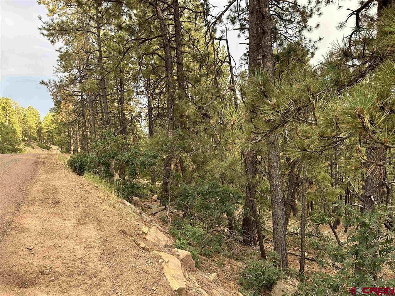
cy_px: 148
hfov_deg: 71.6
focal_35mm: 24
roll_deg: +2.7
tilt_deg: -3.1
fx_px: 274
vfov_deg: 56.8
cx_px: 198
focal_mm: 6.86
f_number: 1.78
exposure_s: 1/745
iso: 80
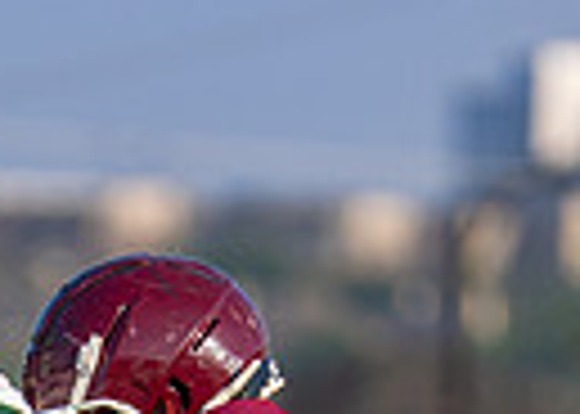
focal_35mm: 1491
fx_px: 24548
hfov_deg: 1.4
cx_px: -211
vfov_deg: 1.0
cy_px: 963
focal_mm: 200
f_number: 2.8
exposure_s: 1/2500
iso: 125
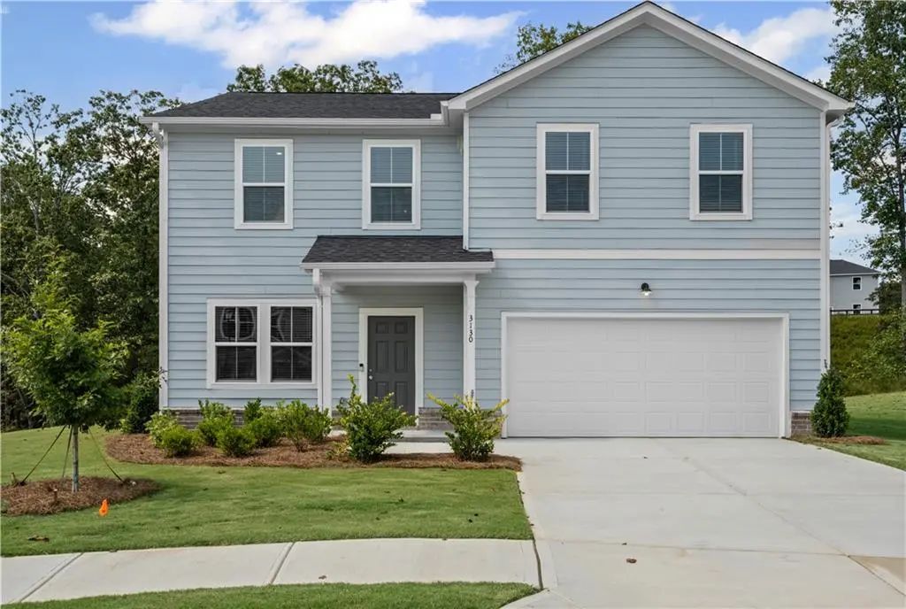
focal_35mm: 33
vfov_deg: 40.2
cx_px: 453
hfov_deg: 57.1
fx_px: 832
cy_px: 304
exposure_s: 1/160
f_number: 8
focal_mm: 33
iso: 100
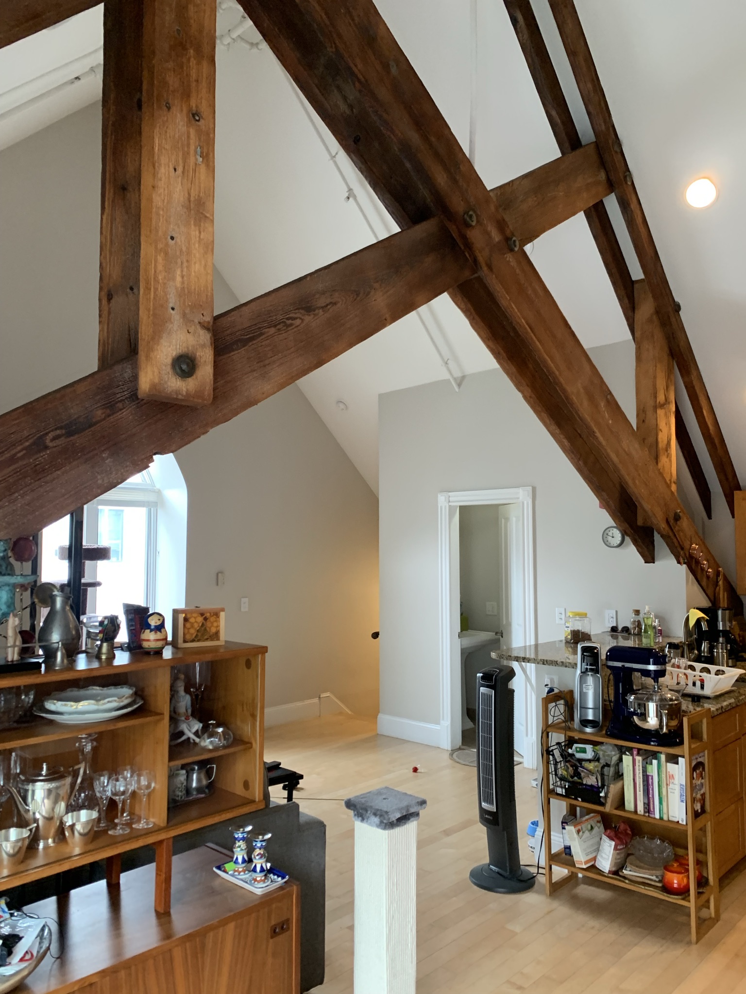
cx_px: 373
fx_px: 747
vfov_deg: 67.3
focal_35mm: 26
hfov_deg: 53.1
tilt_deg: +7.0
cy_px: 497
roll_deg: -0.1
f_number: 1.8
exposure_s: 1/60
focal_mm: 4.25
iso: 200
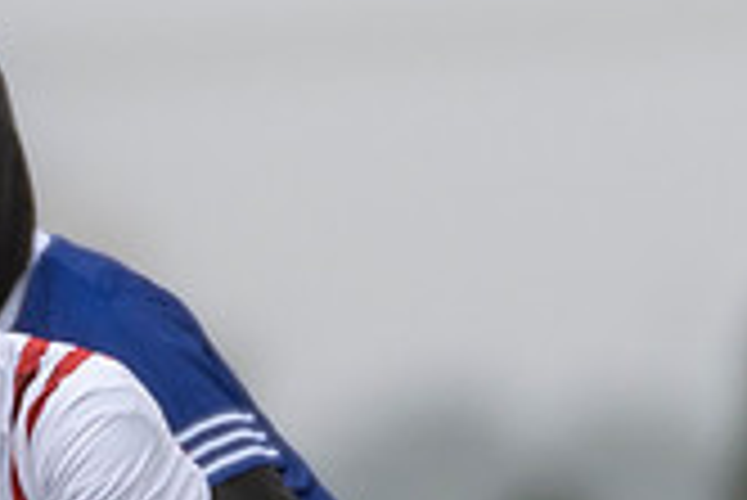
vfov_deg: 0.4
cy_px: 385
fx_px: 66934
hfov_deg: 0.6
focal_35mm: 3223
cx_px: 130
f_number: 4
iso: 140
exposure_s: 1/1000
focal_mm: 400
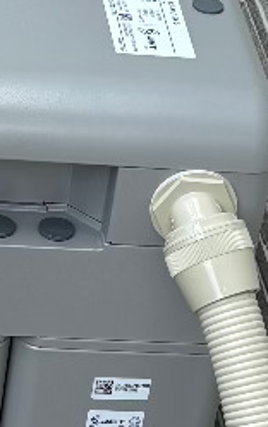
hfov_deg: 8.3
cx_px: 73
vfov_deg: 13.1
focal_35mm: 158
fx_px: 1843
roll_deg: -10.8
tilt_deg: -35.2
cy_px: 381
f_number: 1.6
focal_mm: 5.96
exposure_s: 1/844
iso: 50
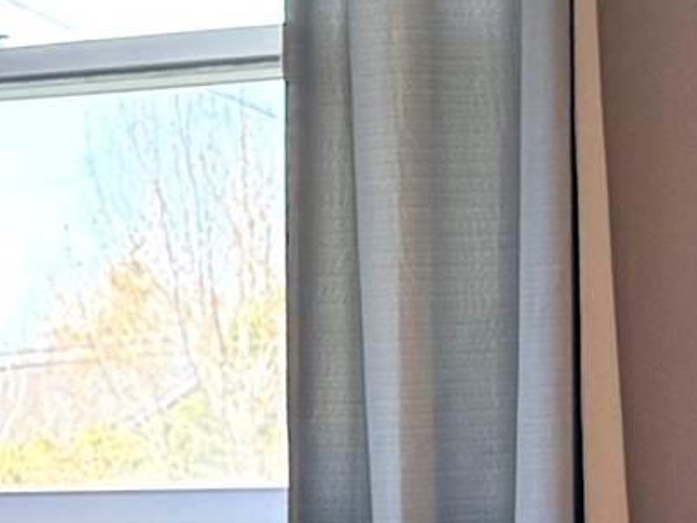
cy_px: 452
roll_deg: +1.1
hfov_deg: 9.9
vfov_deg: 8.1
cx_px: -824
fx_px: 3666
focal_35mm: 182
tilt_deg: +0.6
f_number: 1.78
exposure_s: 1/120
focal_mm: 6.76
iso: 200
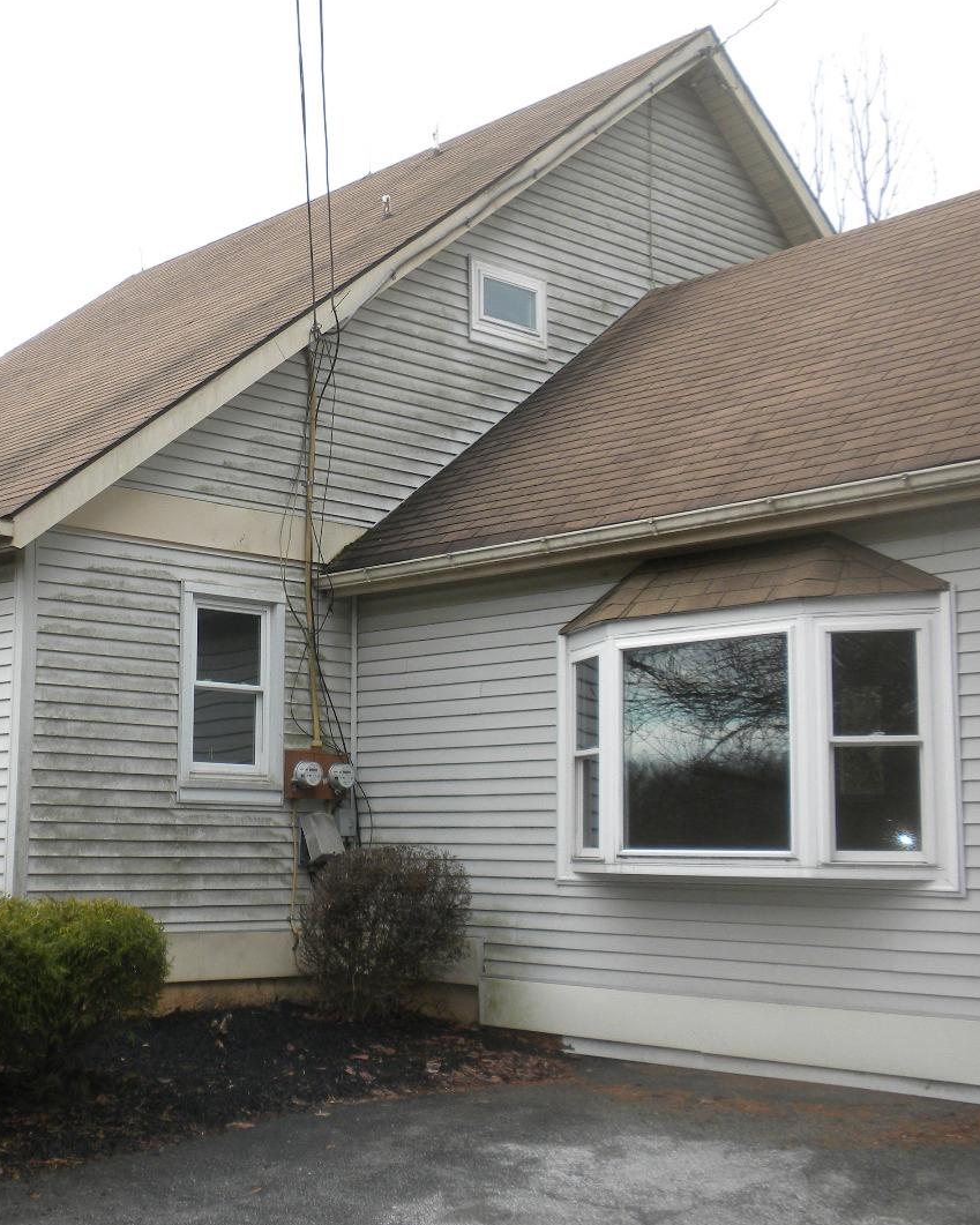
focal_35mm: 49
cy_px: 610
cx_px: 270
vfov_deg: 38.0
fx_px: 1776
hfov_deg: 30.4
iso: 90
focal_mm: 6.6
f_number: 3.5
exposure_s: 1/160
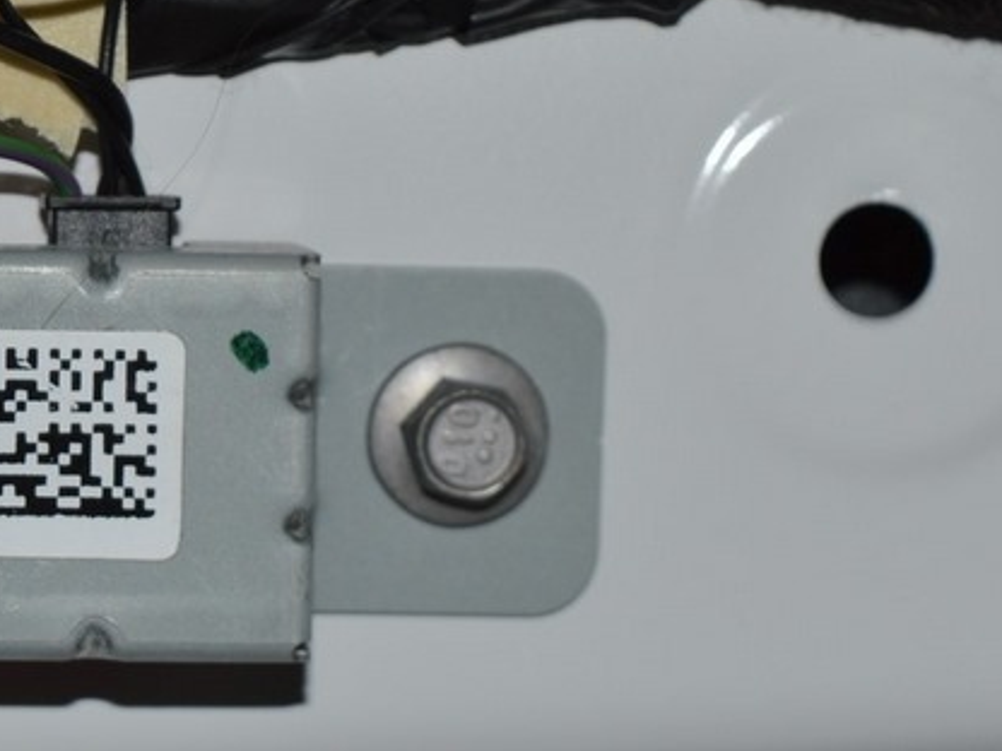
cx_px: -94
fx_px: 5650
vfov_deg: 7.6
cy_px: 418
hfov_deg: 10.0
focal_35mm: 195
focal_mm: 55
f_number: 8
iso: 100
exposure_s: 1/60
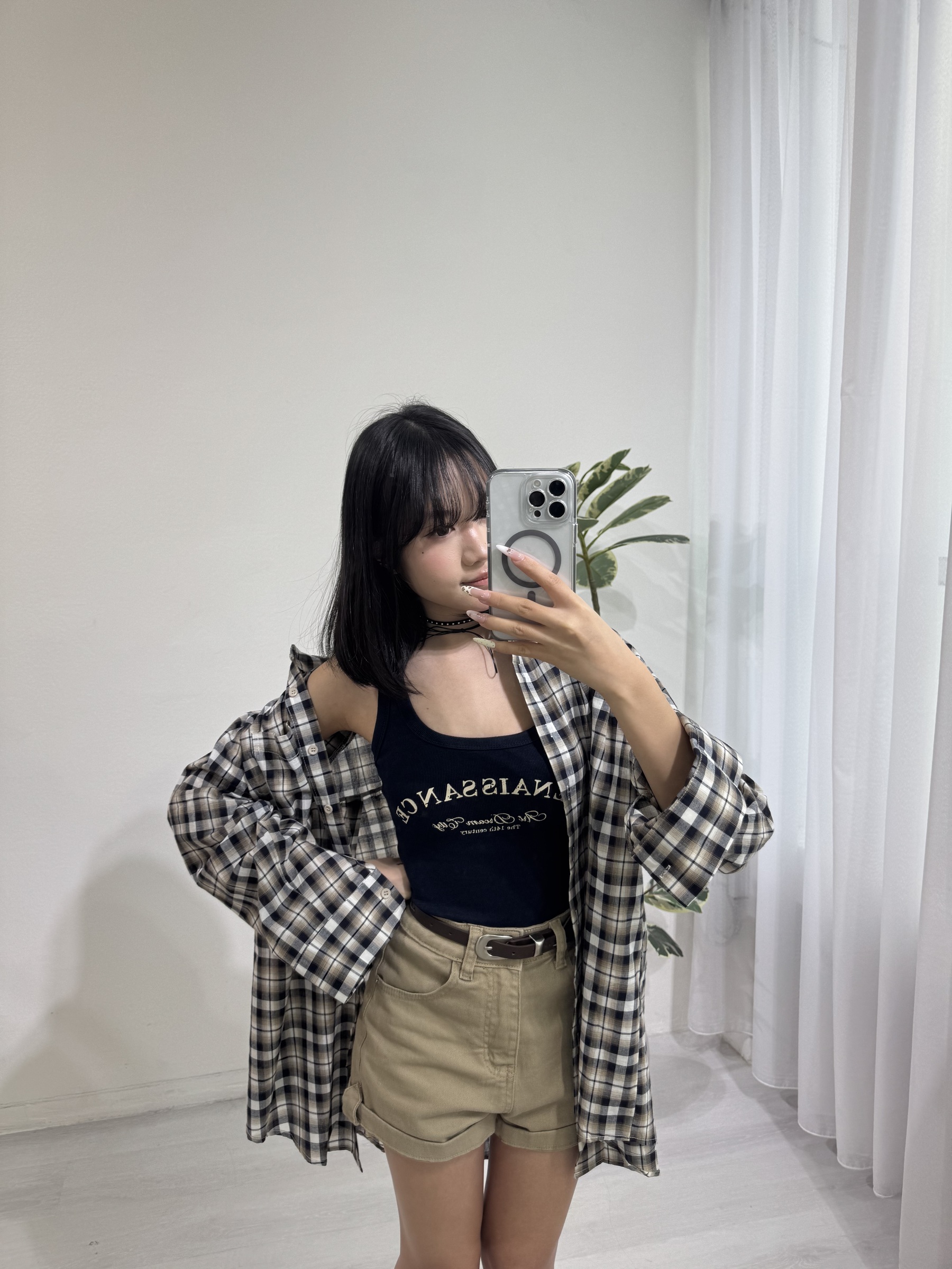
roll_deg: +0.5
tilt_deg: -10.4
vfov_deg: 71.6
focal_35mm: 24
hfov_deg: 56.8
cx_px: 476
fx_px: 880
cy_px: 634
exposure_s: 1/412
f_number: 1.78
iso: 80
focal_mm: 6.76
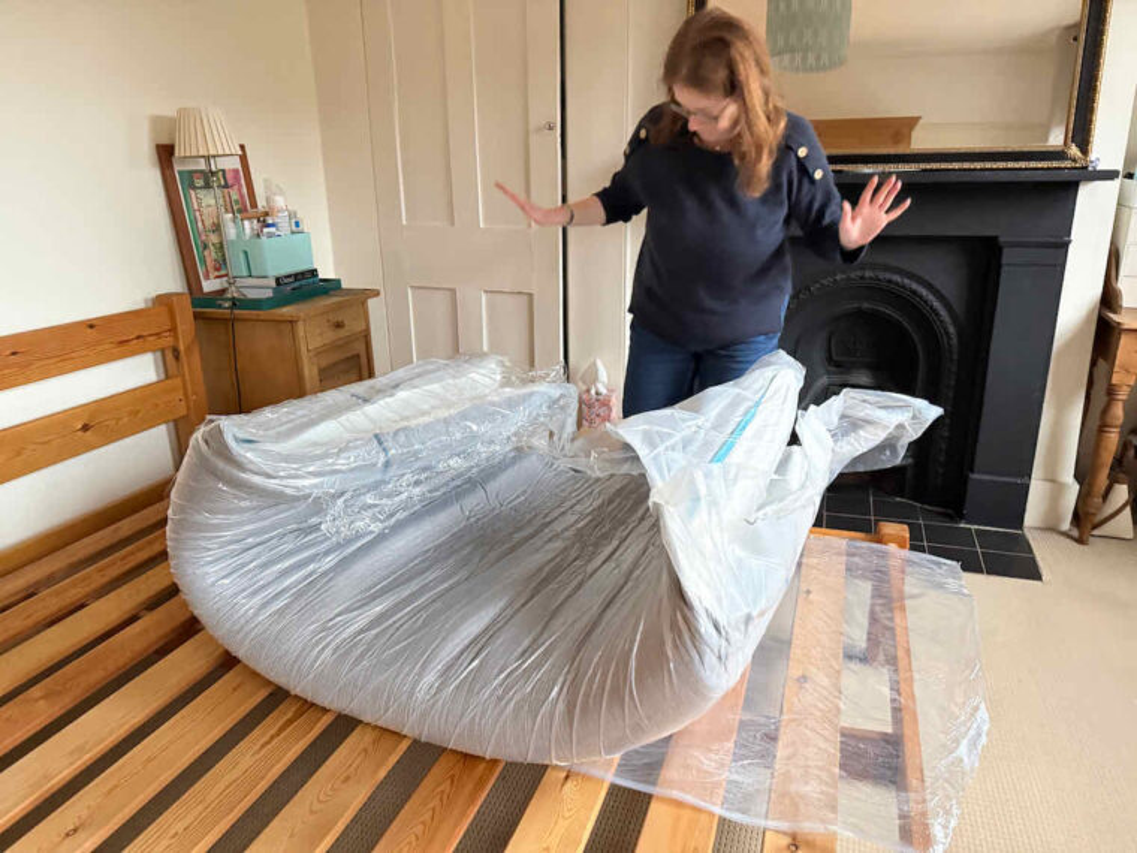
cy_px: 426
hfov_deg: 71.6
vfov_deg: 56.8
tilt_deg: -17.3
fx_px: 788
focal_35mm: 24
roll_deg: +1.7
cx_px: 568
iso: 1000
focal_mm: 6.76
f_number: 1.78
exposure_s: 1/37
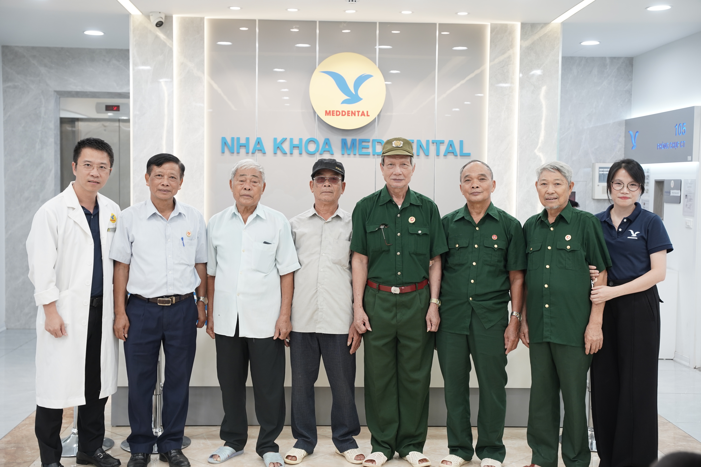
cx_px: 350
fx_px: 919
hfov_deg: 41.8
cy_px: 234
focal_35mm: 47
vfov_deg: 28.5
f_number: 4
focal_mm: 47.2
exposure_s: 1/100
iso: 640
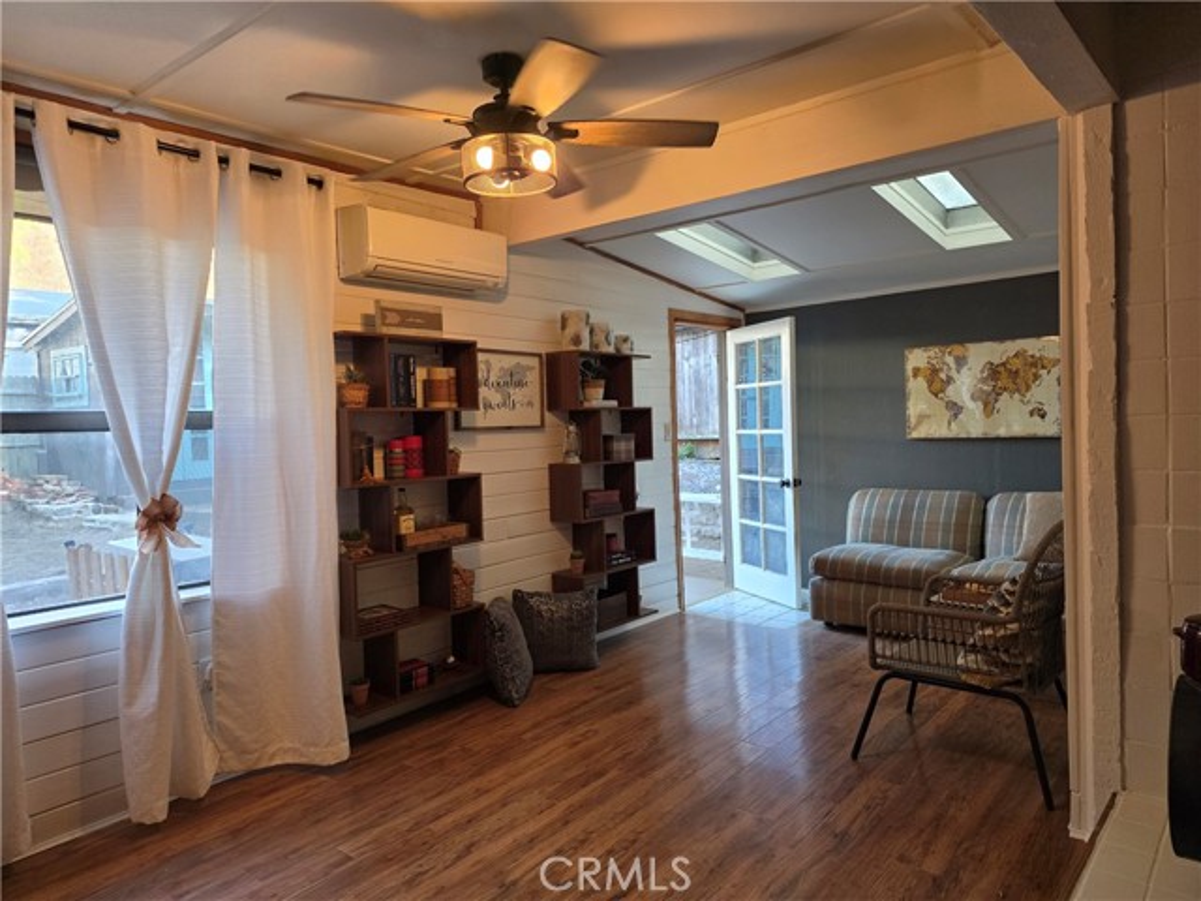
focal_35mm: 23
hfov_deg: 73.9
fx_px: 798
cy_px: 450
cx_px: 600
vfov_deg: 58.9
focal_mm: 6.25
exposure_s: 1/120
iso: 250
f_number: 1.7
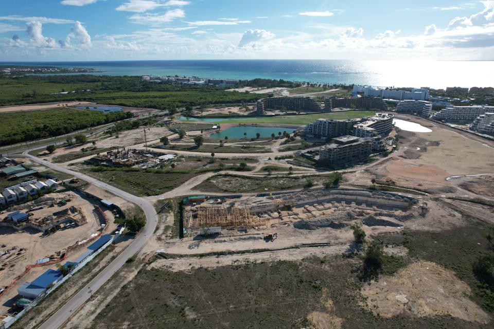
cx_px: 247
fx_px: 302
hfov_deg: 78.6
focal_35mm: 22
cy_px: 164
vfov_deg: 57.2
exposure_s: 1/800
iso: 110
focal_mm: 8.38
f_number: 2.8
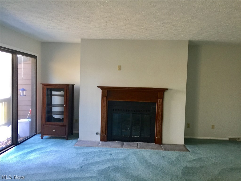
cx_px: 120
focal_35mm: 29
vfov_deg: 48.2
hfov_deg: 61.7
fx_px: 202
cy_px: 90
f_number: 2.2
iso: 64
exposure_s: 1/15
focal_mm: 4.15
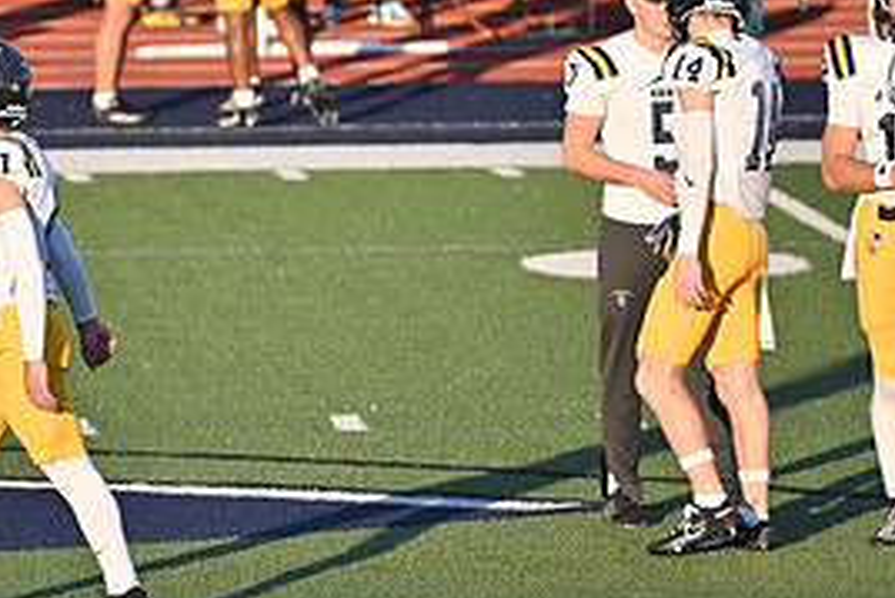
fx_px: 16143
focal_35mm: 649
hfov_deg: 3.2
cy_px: 105
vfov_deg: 2.1
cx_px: -27
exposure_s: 1/1000
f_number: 4
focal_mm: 200
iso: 100
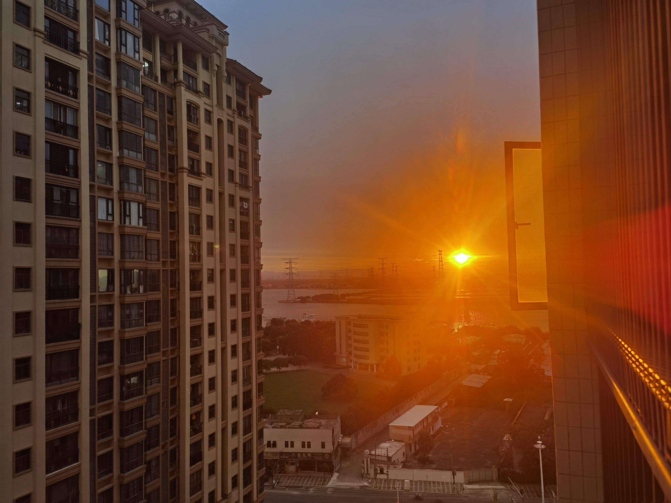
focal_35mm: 27
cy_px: 252
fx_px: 523
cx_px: 336
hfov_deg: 65.3
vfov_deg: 51.4
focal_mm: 6.71
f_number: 1.9
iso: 50
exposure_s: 1/526
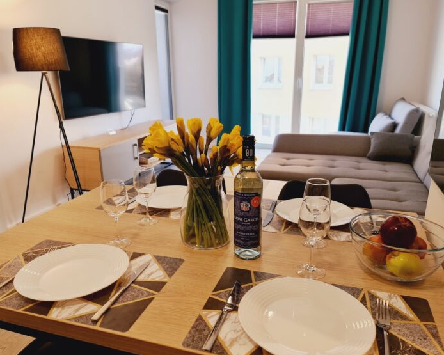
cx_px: 216
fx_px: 355
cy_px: 175
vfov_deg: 53.2
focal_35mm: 27
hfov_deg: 64.1
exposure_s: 1/100
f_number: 1.8
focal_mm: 7
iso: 125
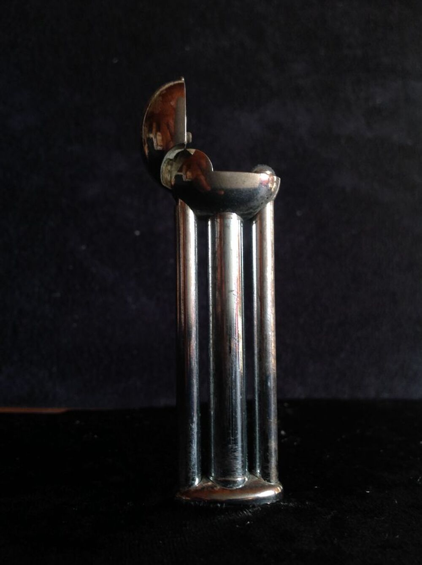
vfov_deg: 52.7
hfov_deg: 40.6
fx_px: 570
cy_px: 282
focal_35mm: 35
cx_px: 211
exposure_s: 1/40
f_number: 2.4
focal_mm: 4.28
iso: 50
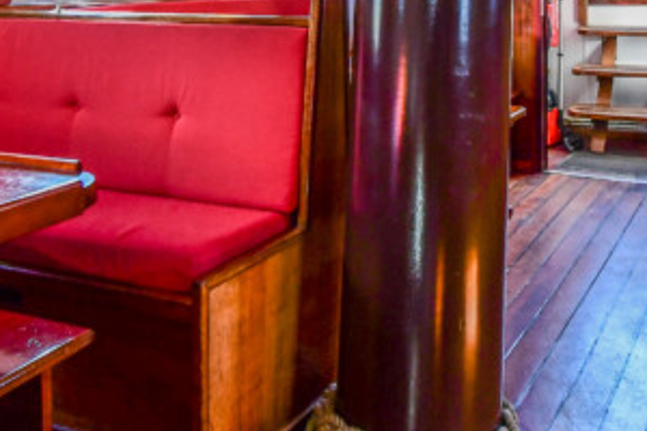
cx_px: 393
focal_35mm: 45
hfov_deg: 43.4
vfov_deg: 27.5
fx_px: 809
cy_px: -34
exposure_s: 1/80
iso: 500
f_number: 5.6
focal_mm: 10
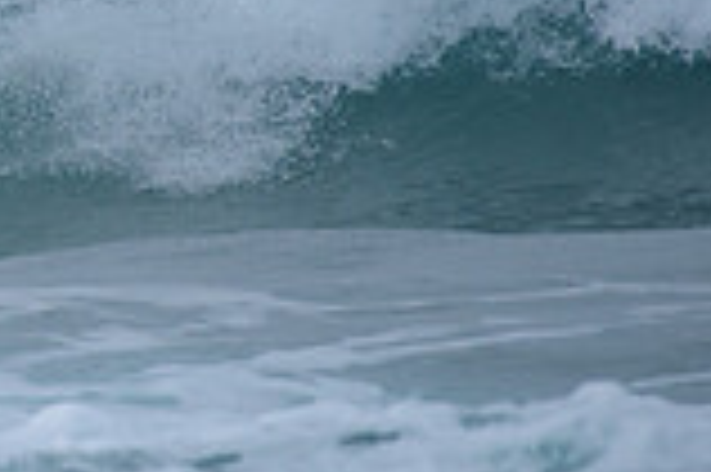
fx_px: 36262
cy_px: -16
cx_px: -576
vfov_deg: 0.7
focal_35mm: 1838
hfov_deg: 1.1
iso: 400
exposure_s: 1/2000
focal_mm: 500
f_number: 5.6
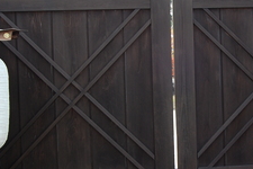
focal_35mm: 72
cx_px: 186
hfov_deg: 27.7
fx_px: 506
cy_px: 94
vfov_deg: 18.9
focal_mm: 18
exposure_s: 1/125
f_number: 5.6
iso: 200
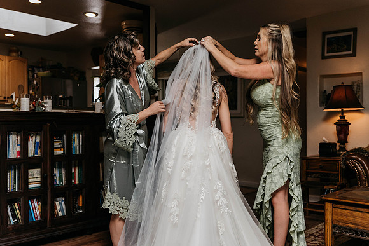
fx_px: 390
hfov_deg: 50.7
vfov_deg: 35.1
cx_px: 184
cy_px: 123
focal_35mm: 38
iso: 1000
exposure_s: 1/1000
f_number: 2.8
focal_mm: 38
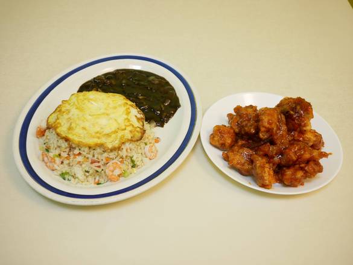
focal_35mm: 40
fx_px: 408
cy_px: 132
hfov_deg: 46.8
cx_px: 176
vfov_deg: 36.0
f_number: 4.1
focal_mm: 20
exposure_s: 1/3.2
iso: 200
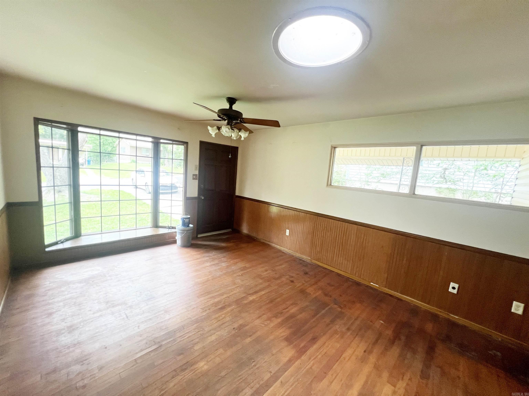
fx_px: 199
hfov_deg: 106.2
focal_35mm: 13
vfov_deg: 89.9
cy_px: 198
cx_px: 264
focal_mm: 1.57
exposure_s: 1/60
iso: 250
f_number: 1.8
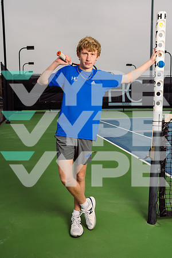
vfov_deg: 53.1
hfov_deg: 36.9
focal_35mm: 36
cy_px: 129
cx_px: 86
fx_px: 258
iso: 250
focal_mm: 36
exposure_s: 1/250
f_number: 5.6
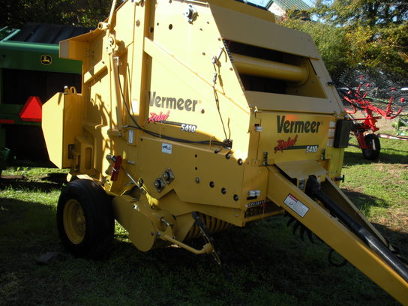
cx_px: 204
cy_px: 153
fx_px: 413
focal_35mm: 35
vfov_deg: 40.7
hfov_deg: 52.6
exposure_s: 1/270
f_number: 3.5
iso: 64
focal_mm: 6.3
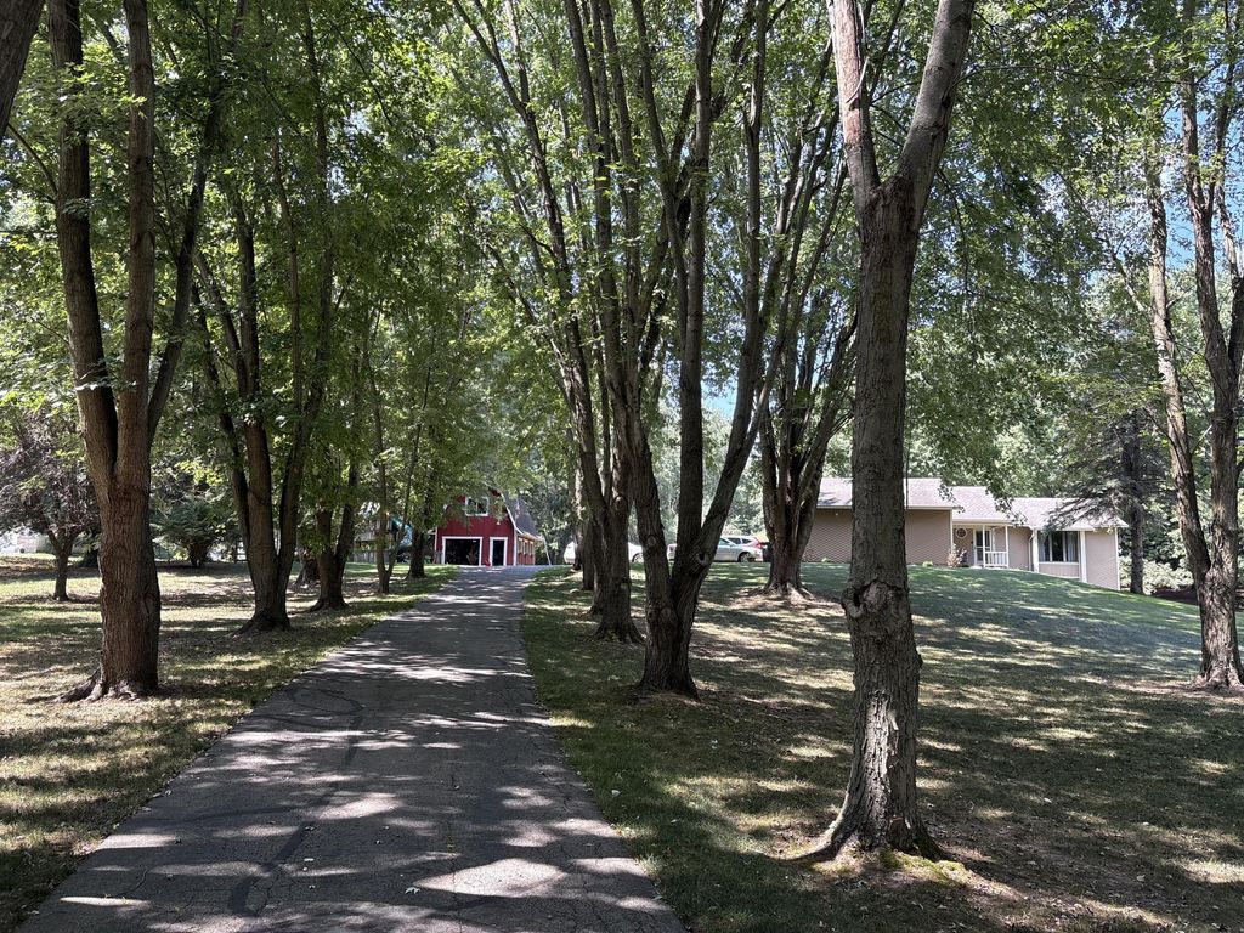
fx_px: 934
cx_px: 622
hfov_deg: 67.3
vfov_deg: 53.1
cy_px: 466
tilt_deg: +8.0
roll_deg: -0.9
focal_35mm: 26
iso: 64
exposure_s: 1/226
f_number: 1.6
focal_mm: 5.96
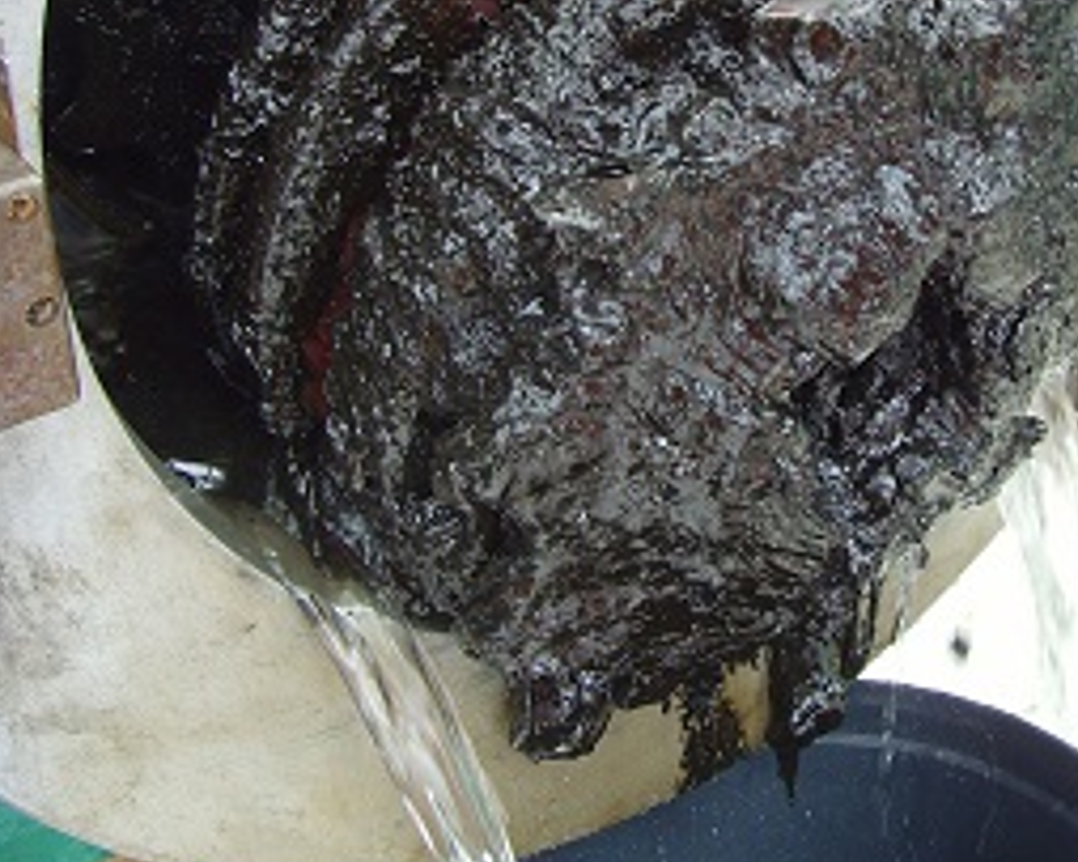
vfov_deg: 22.7
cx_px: 692
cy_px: 149
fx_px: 2105
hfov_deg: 28.6
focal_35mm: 66
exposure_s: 1/90
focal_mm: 6.6
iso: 80
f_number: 3.5
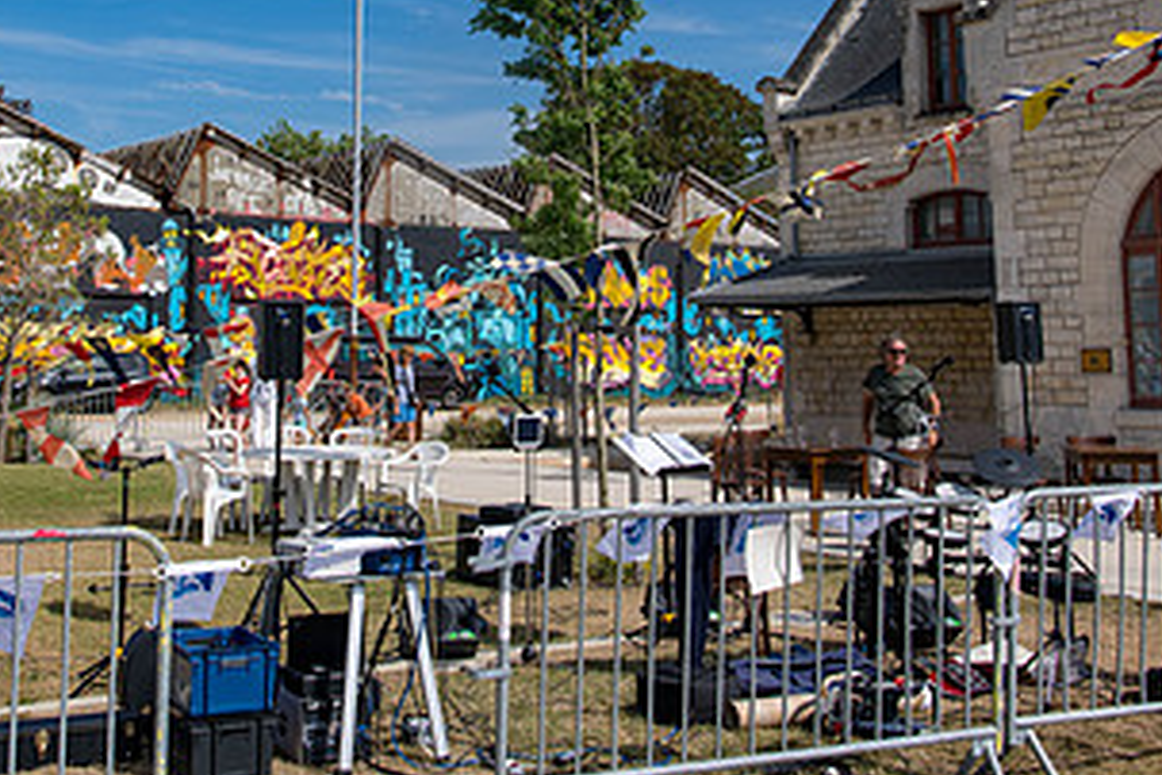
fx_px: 1485
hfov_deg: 42.6
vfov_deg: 28.3
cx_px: 472
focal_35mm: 46
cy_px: 106
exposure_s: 1/320
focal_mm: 24
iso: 64
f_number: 10
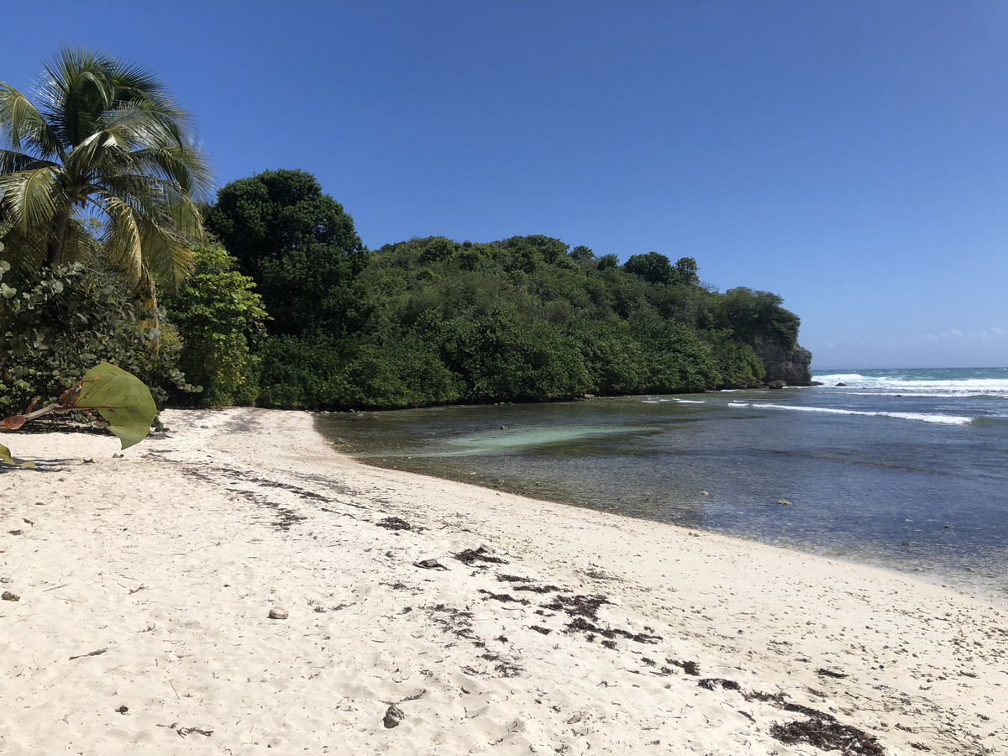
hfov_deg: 63.4
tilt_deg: -0.3
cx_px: 504
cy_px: 378
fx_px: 815
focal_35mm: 28
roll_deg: +1.5
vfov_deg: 49.7
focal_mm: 4
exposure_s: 1/4000
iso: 20
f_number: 1.8
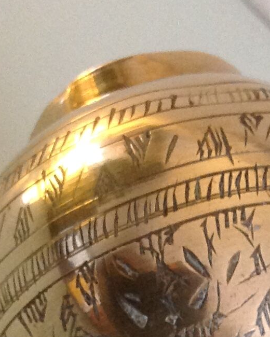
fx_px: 1358
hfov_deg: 11.2
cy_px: 543
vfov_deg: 13.2
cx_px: 313
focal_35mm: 136
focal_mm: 4.28
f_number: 2.4
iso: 200
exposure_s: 1/15
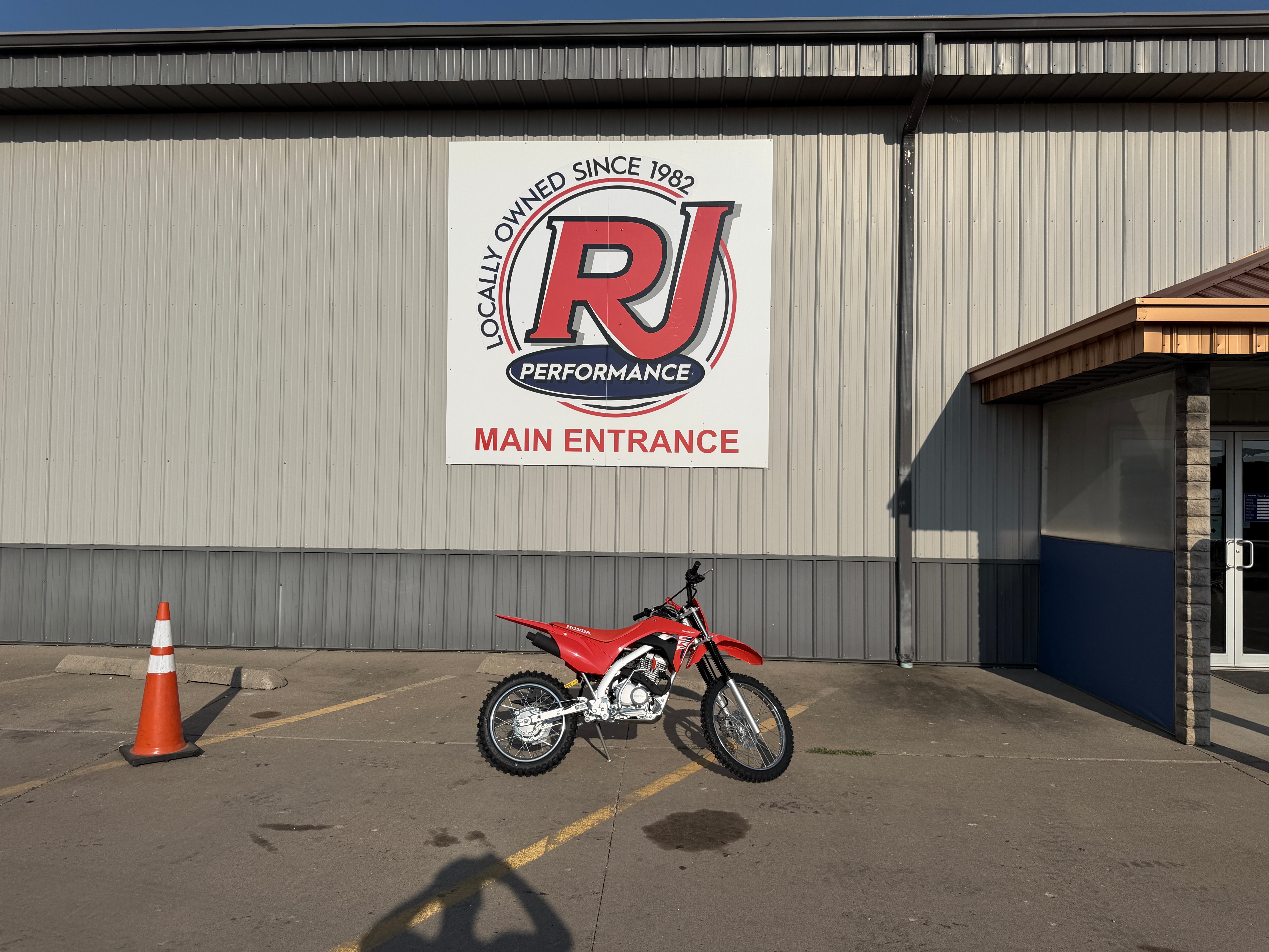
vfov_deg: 56.8
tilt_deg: +2.3
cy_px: 476
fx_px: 880
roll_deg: +0.7
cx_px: 634
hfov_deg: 71.6
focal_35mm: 24
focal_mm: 6.76
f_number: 1.78
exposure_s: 1/11905
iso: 80
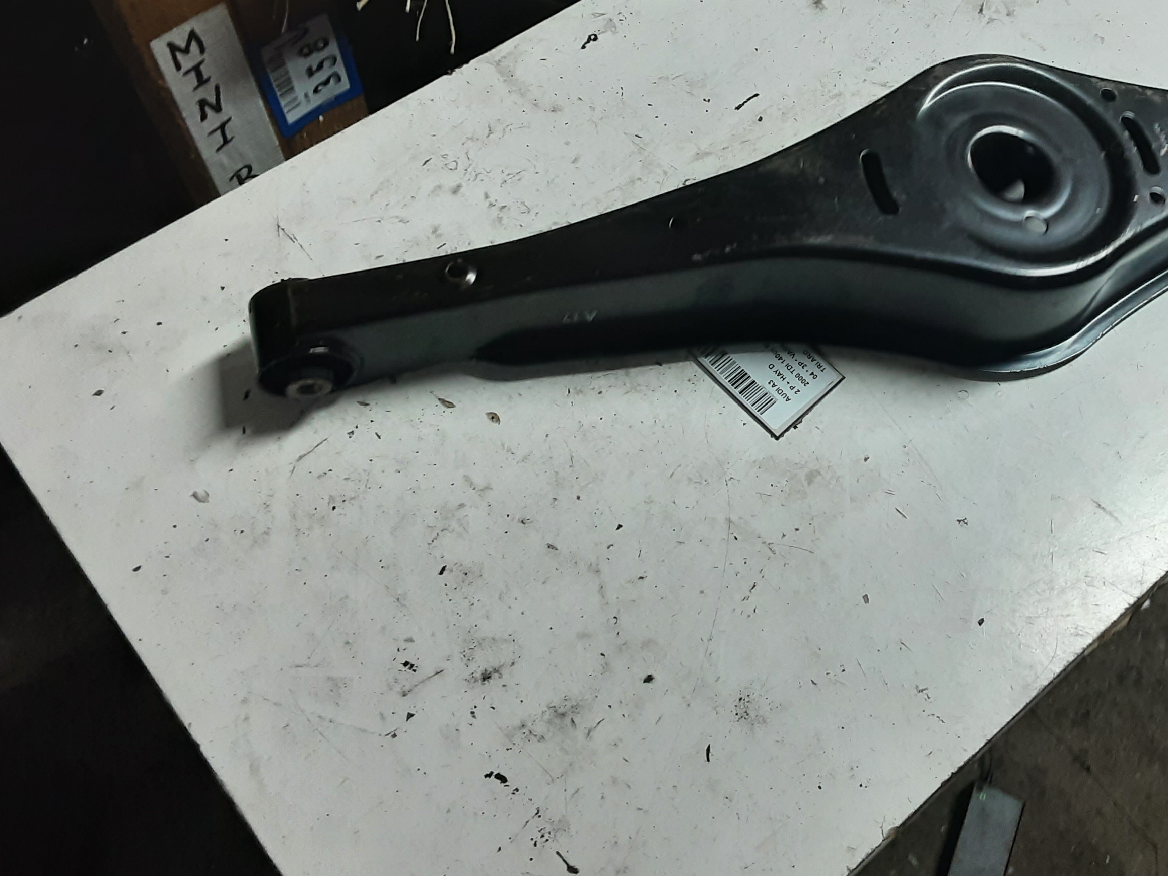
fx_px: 1282
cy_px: 328
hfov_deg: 48.1
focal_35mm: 38
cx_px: 785
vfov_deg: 37.5
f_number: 1.9
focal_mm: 2.91
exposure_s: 1/50
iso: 125
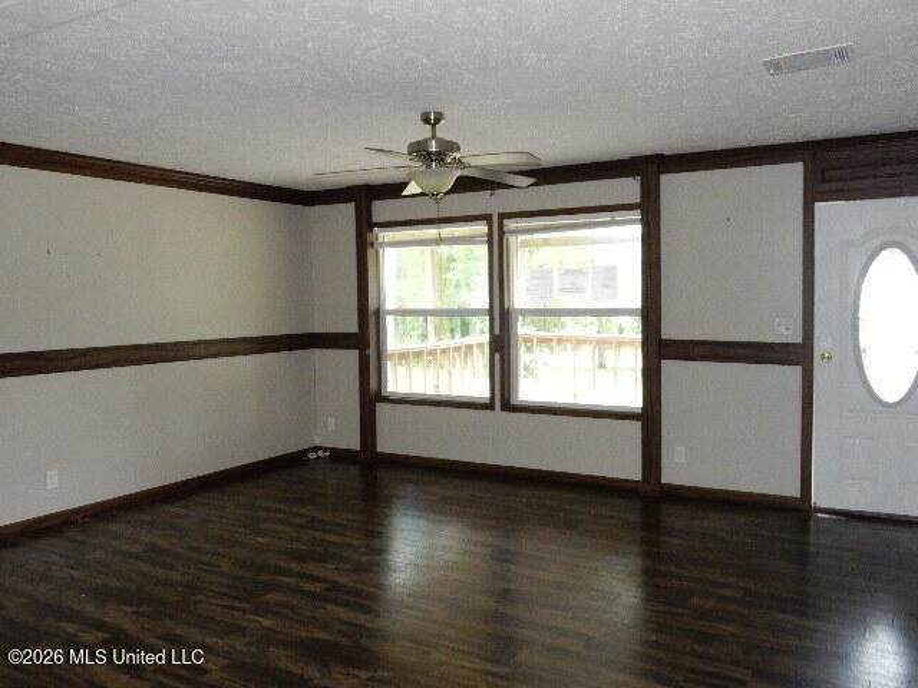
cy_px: 344
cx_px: 459
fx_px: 796
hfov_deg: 60.0
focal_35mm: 30
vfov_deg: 46.8
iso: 560
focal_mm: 5.4
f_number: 4
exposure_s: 1/30
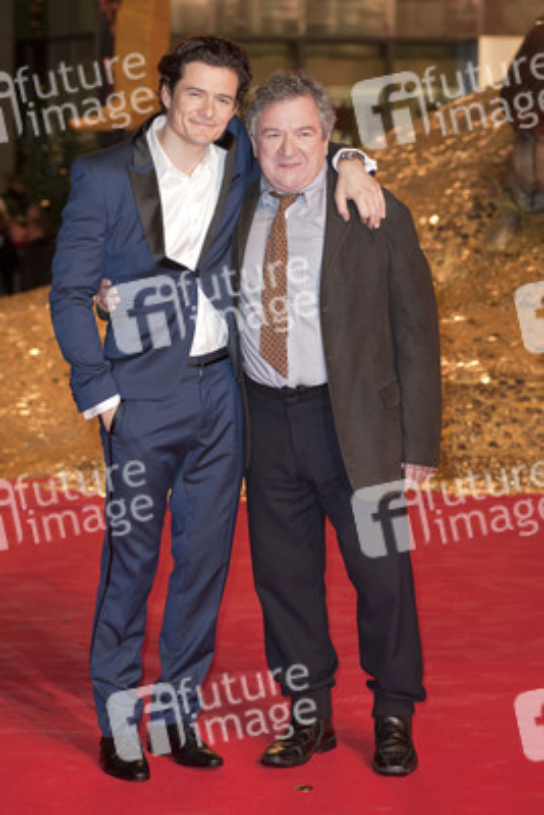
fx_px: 2265
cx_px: 272
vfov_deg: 20.4
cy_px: 408
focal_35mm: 100
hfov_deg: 13.7
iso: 1000
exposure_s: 1/160
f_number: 5.6
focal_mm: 100
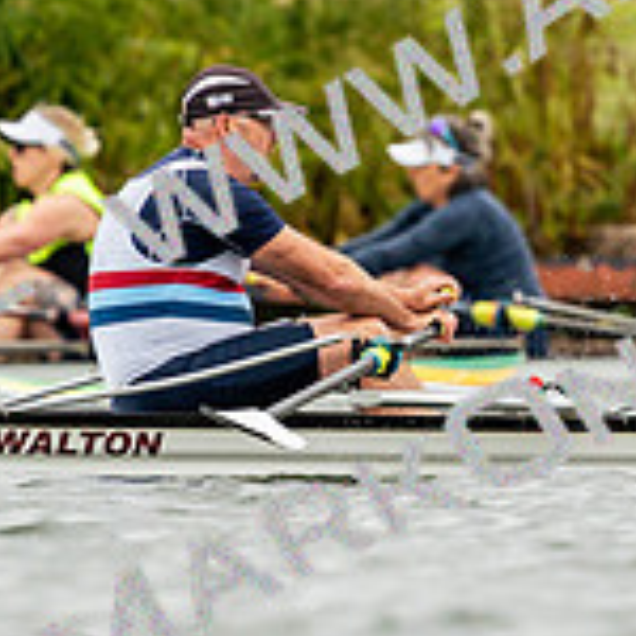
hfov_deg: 0.9
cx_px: 628
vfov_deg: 0.9
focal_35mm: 1967
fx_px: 40887
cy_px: 278
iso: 800
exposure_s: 1/2000
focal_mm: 600
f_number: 6.3
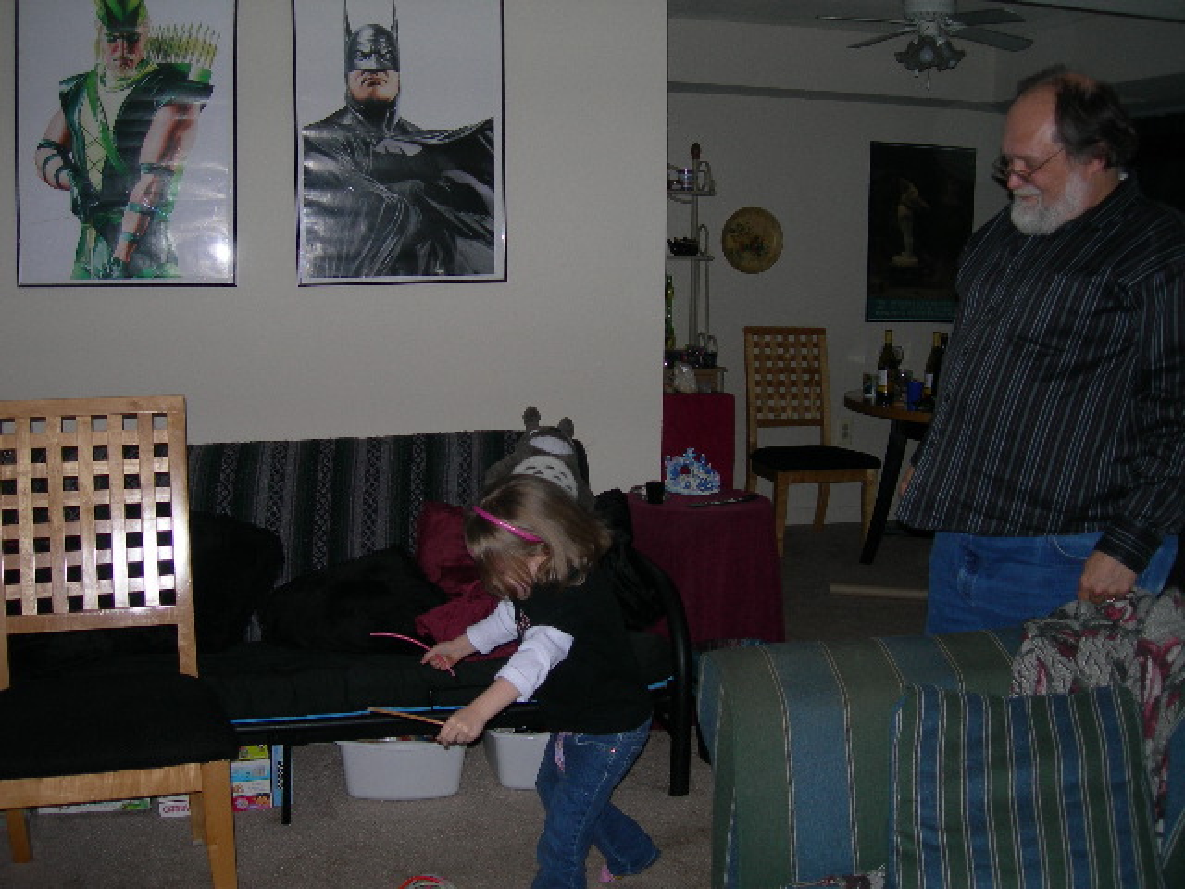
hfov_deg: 49.0
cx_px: 592
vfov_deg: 37.7
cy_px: 444
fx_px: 1301
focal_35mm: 38
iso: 67
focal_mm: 7.8
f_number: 2.8
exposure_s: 1/60.1
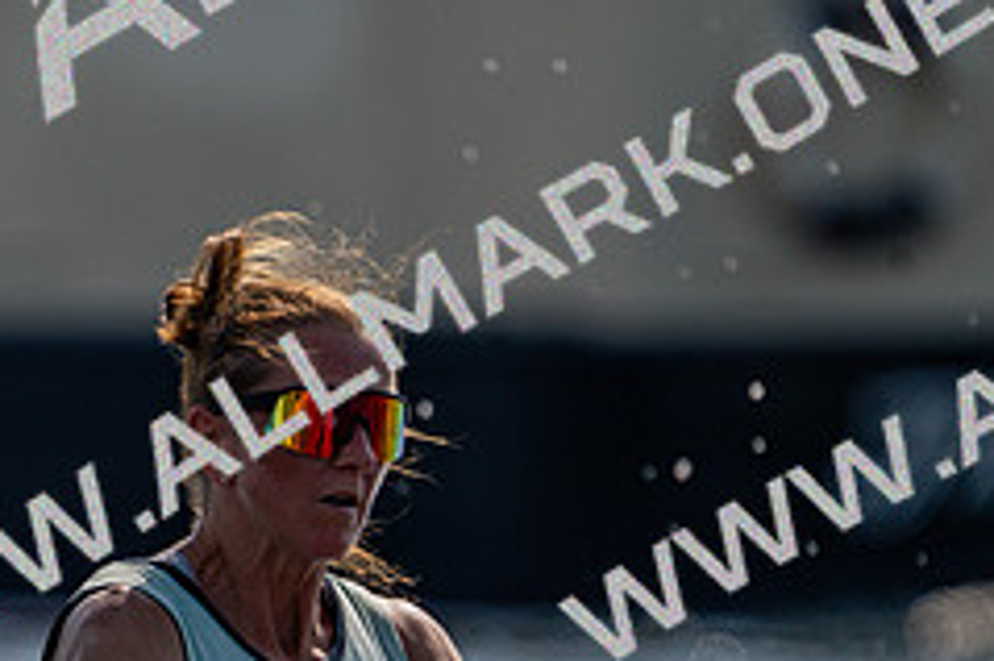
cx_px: 258
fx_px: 40200
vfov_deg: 0.9
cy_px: 730
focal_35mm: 1457
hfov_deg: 1.4
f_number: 6.3
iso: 125
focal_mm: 600
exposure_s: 1/1600
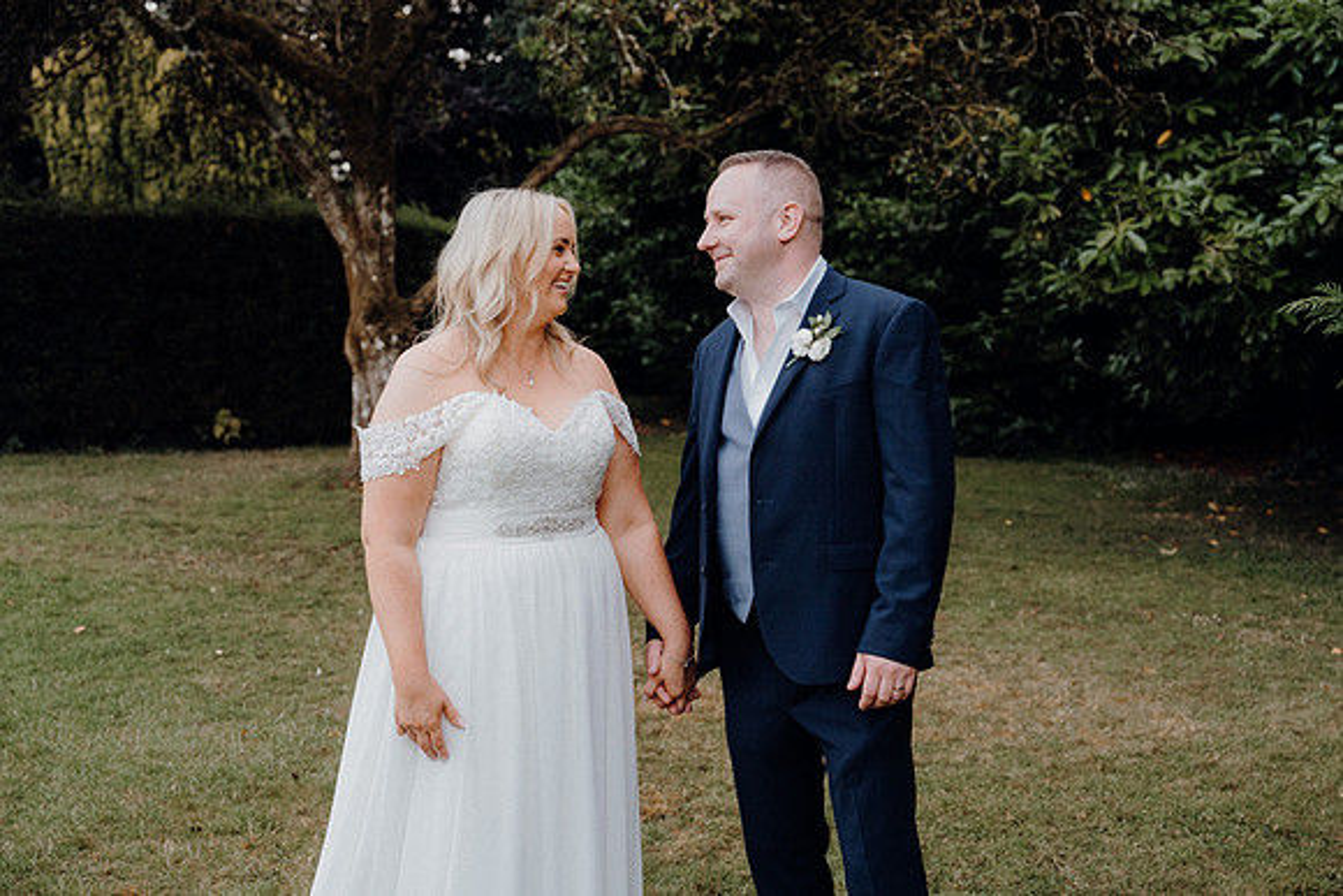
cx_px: 672
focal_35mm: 45
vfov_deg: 29.9
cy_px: 448
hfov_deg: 43.6
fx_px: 1679
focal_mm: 45
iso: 2500
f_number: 3.5
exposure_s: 1/160
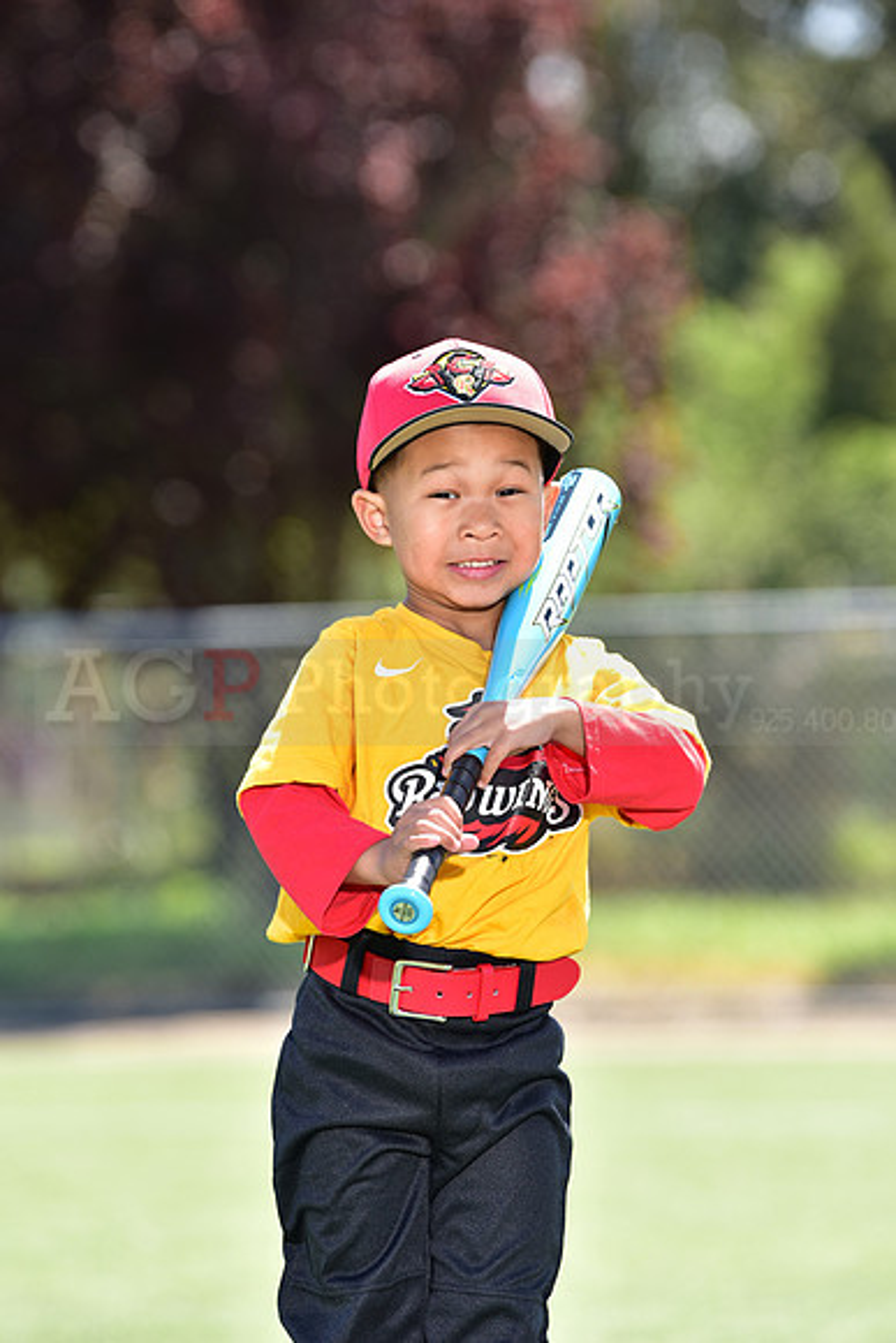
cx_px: 448
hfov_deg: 6.9
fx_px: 7462
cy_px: 672
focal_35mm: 200
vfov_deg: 10.3
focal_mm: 200
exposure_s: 1/200
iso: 80
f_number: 4.5
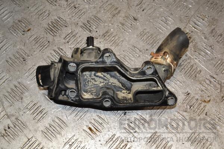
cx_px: 112
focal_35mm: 57
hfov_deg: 35.1
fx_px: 355
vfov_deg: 23.8
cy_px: 74
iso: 800
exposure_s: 1/200
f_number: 9
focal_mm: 38
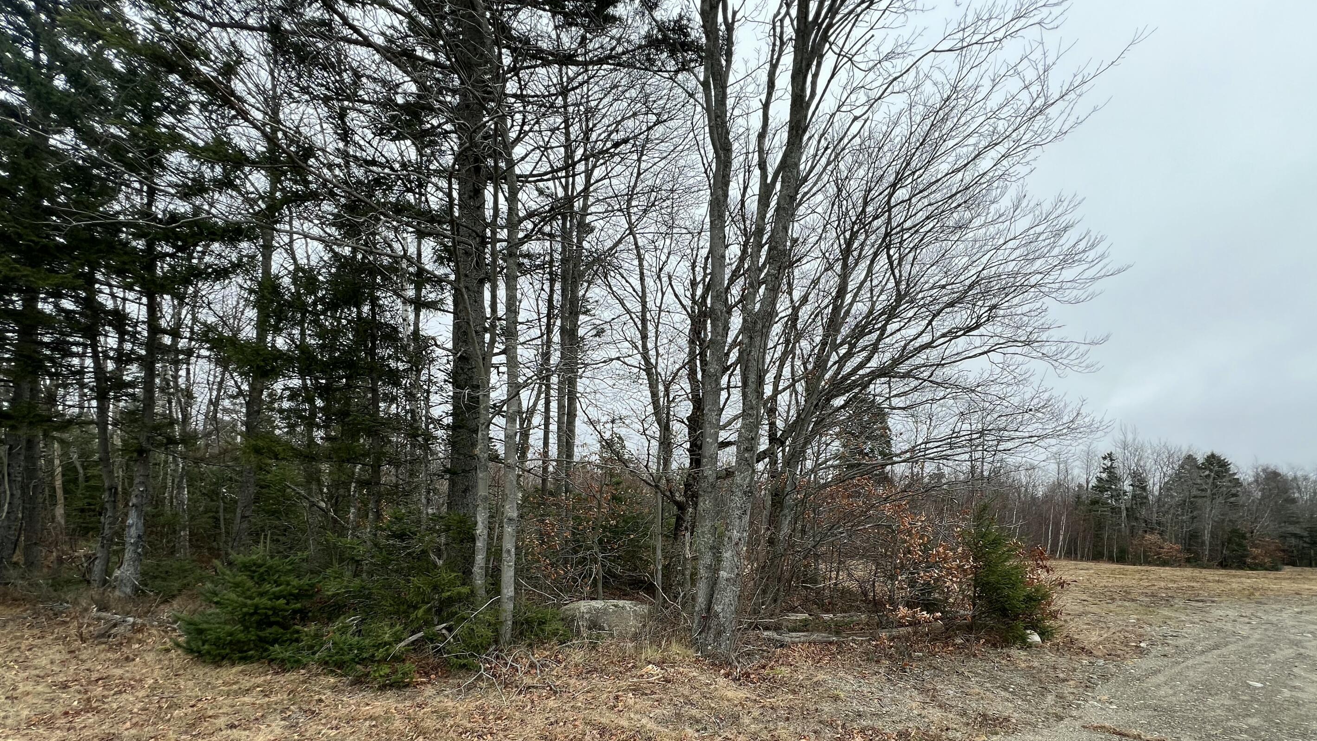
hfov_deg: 103.0
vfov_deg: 68.4
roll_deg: -2.0
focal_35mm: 15
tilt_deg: +1.5
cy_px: 497
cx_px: 667
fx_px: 524
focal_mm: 1.57
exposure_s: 1/167
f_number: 1.8
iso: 32
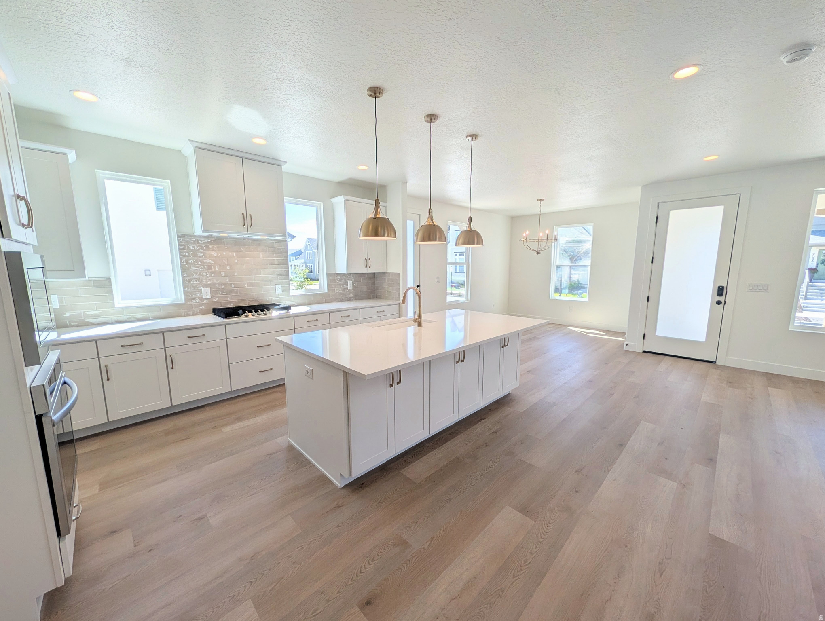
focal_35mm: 12
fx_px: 286
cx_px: 412
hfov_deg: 110.5
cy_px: 310
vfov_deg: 94.6
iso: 83
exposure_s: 1/976
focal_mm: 2.02
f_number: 1.7
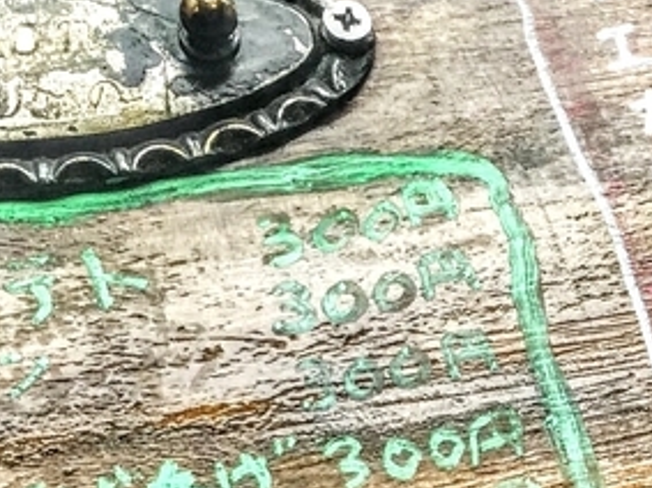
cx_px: 857
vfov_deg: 11.8
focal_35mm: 123
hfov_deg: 15.2
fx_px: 2316
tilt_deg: -58.0
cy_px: 571
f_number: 2.2
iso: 32
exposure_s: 1/40
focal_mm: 4.15
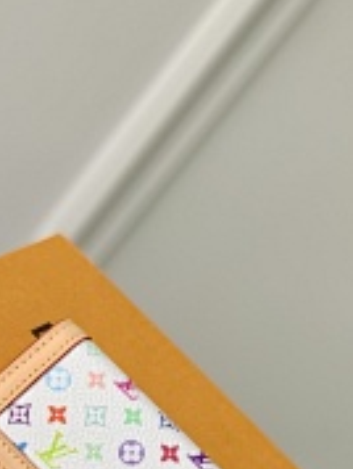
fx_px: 1980
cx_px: 62
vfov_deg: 13.2
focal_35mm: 146
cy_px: 516
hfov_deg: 10.2
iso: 32
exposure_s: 1/122
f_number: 2.4
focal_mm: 6
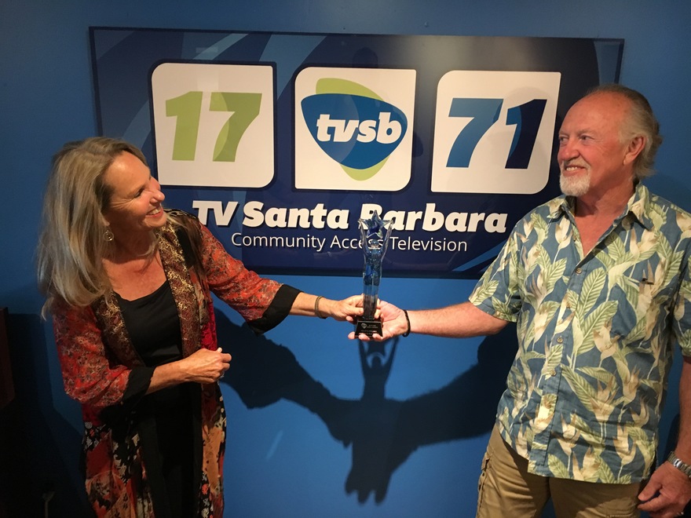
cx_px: 346
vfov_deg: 48.2
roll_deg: -0.2
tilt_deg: -15.7
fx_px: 579
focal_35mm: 29
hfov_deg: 61.7
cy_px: 259
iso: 200
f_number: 2.2
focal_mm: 4.15
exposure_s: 1/15
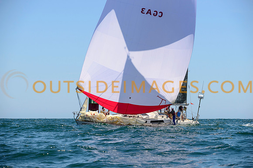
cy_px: 84
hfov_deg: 15.3
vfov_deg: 10.3
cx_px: 126
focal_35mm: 134
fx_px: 940
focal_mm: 130
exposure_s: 1/2500
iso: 250
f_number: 5.6
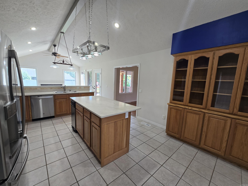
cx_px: 124
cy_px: 93
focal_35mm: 13
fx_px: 93
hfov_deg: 106.2
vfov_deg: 89.9
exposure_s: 1/60
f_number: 2.2
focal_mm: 2.2
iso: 125
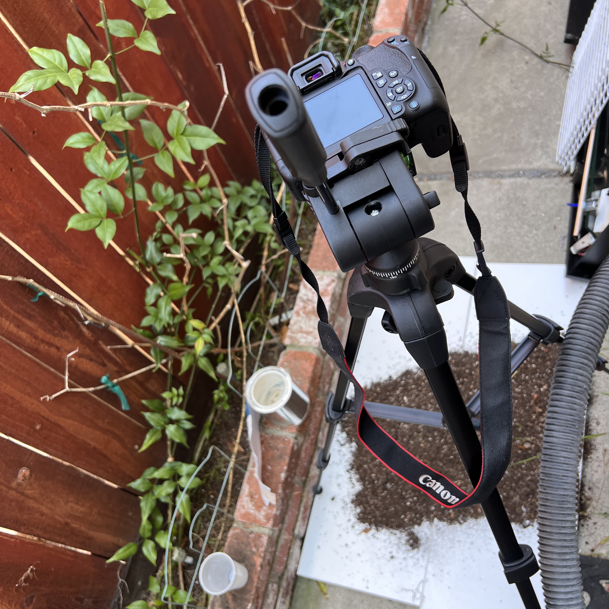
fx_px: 617
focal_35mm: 31
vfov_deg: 52.5
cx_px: 306
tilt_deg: -55.3
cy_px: 316
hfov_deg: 52.5
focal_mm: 5.7
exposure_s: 1/168
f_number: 1.5
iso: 40
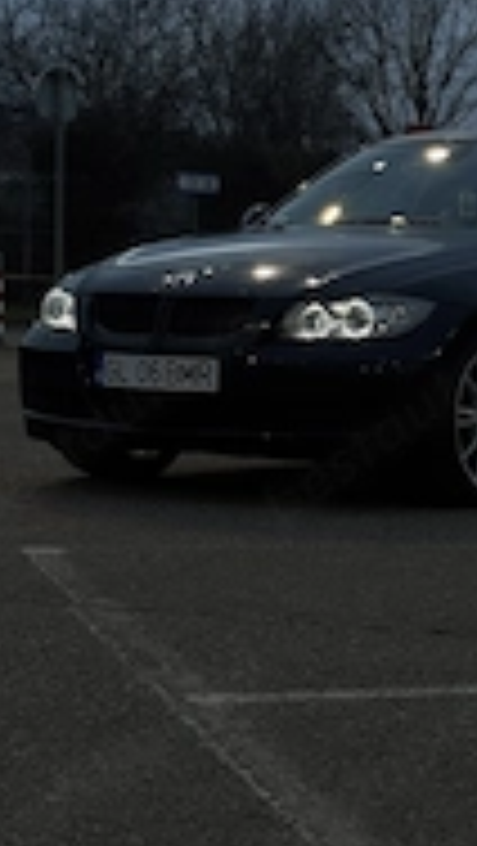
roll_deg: -2.5
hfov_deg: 10.7
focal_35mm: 111
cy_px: 495
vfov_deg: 19.3
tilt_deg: -5.5
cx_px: 585
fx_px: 2491
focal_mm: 6.76
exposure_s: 1/50
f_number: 1.78
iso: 64
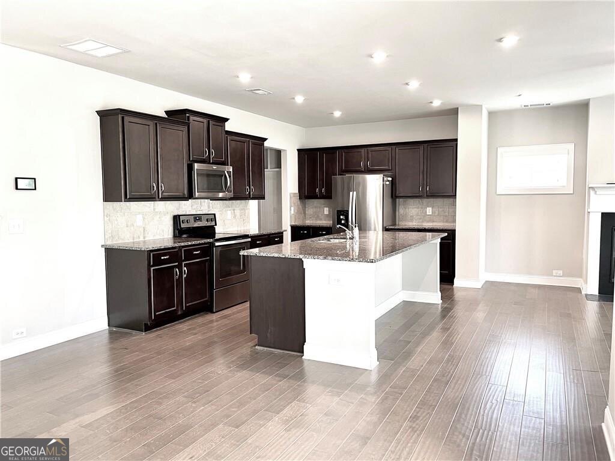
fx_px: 462
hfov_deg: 67.3
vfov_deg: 53.1
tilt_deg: -4.6
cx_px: 308
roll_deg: +0.4
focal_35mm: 26
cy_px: 230
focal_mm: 5.1
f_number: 1.6
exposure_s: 1/60
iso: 100
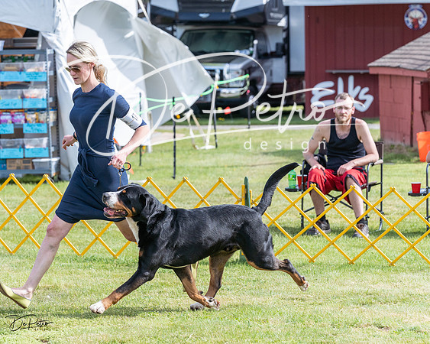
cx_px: 182
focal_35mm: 178
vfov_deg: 8.7
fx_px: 2265
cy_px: 150
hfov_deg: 10.8
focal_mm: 140
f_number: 5.6
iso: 500
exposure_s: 1/1250
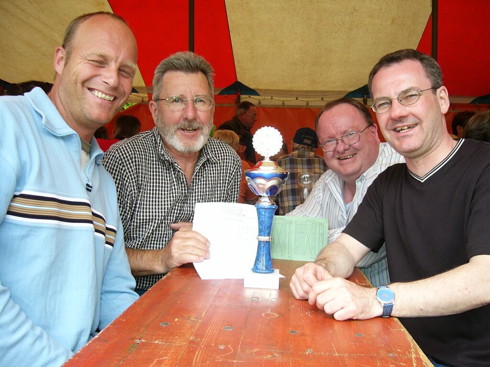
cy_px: 184
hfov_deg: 52.6
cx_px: 245
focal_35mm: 35
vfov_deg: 40.7
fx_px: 495
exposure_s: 1/100
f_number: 2.8
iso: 100
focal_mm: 5.8
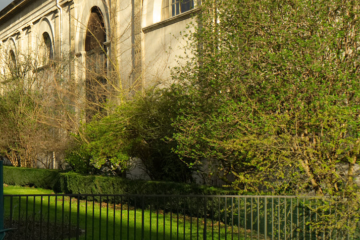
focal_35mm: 84
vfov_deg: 16.2
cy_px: 61
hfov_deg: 23.6
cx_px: 50
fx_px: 841
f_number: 8
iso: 200
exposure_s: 1/160
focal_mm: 25
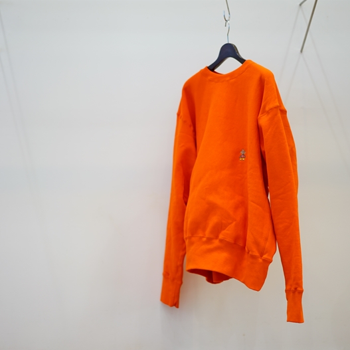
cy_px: 176
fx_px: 812
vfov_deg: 24.3
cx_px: 175
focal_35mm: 71
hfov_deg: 24.3
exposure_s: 1/60
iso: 125
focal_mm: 55
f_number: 1.8
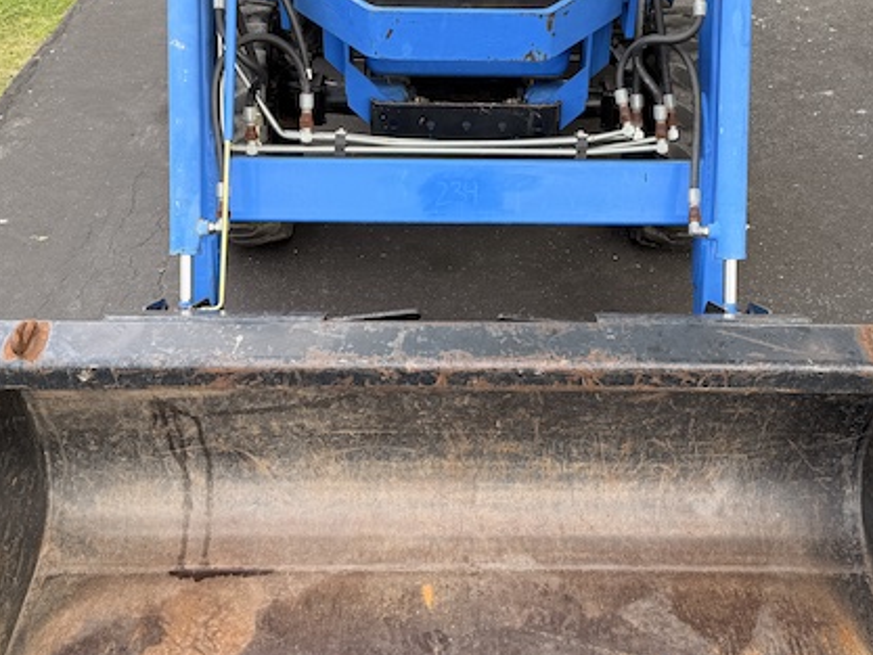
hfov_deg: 41.2
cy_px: 276
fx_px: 1160
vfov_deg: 31.5
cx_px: 488
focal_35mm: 46
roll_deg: -3.4
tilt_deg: -33.9
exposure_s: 1/484
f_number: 1.78
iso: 80
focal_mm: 6.76
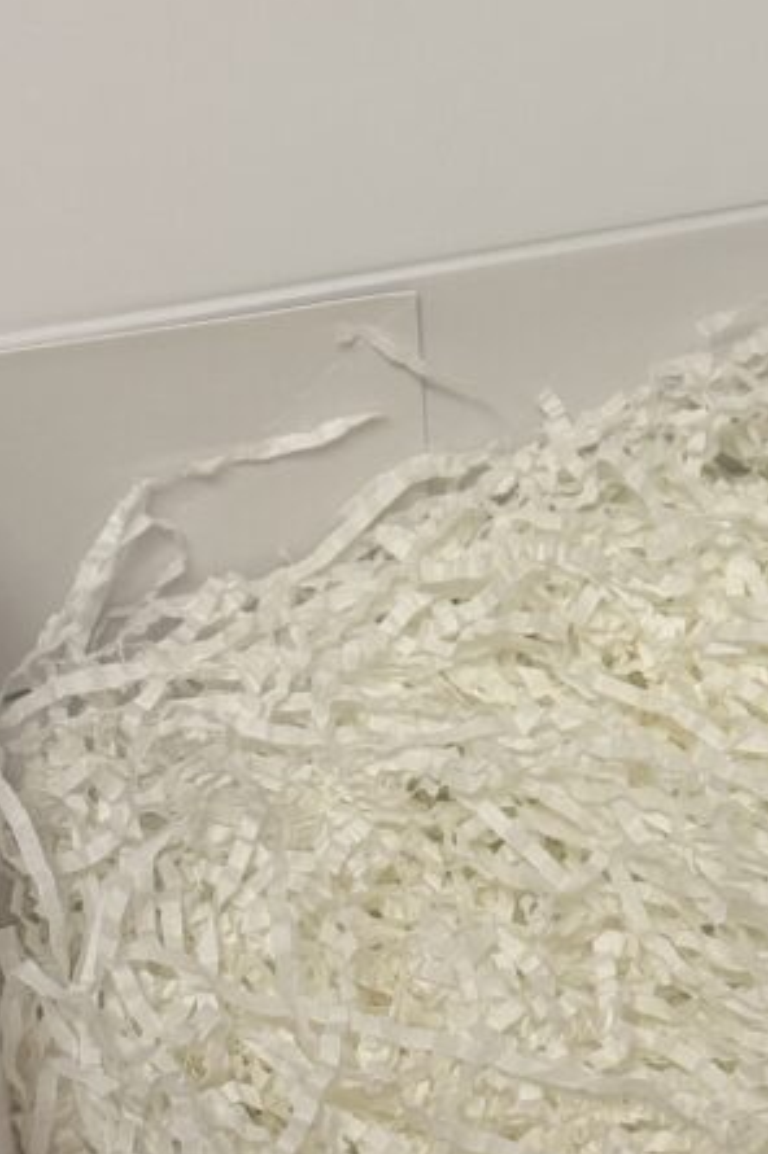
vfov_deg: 17.6
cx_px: 643
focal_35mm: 115
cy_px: 187
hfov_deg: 11.8
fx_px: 3685
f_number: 1.78
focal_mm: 6.76
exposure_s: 1/50
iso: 50
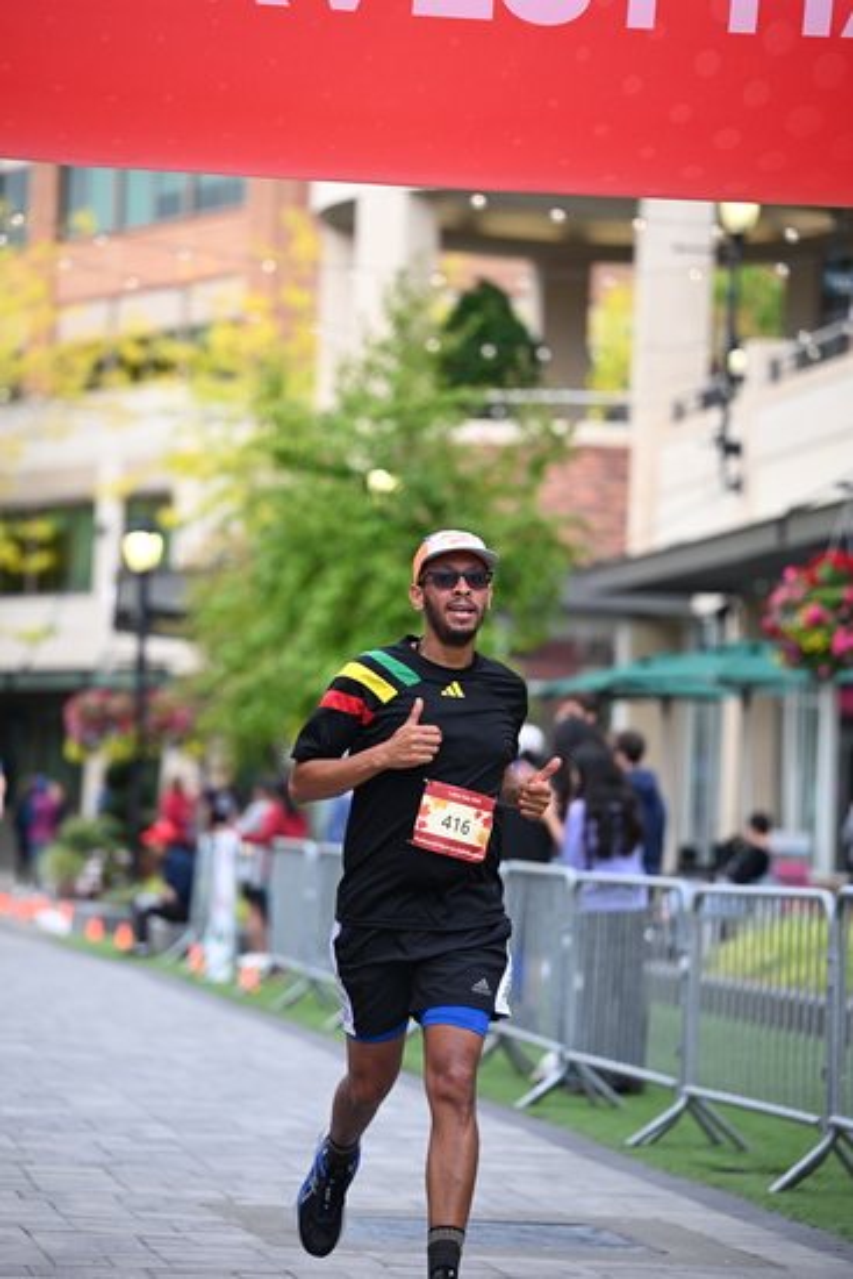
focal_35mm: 125
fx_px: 4440
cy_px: 640
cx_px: 426
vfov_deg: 16.4
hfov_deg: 11.0
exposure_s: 1/1600
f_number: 2.8
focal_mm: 125
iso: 1000
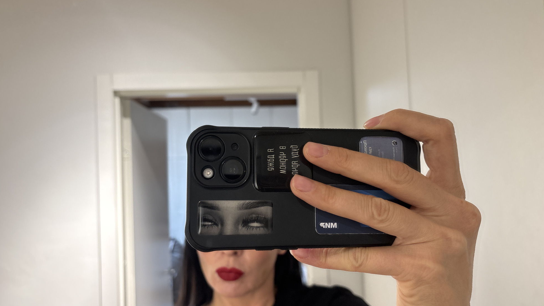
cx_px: 273
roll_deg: +2.7
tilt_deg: +2.5
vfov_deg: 40.2
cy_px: 145
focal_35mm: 29
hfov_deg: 66.1
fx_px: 418
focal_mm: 5.96
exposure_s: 1/50
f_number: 1.6
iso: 200
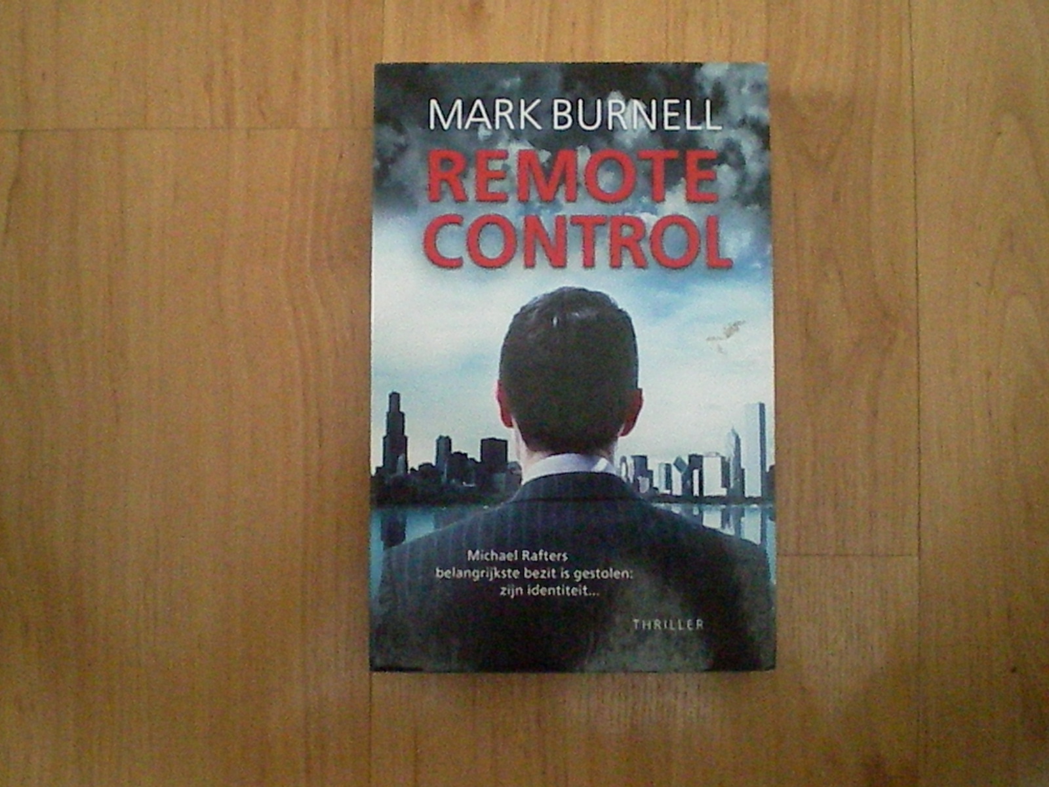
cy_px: 394
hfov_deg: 49.0
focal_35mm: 38
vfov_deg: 37.7
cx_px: 524
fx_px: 1152
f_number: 3.1
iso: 1800
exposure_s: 1/86.4
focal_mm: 6.3
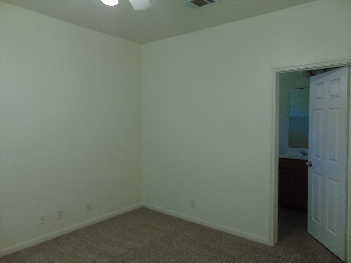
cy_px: 132
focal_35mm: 25
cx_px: 176
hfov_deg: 69.4
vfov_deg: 54.9
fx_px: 253
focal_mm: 4.5
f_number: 3
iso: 80
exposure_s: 1/40
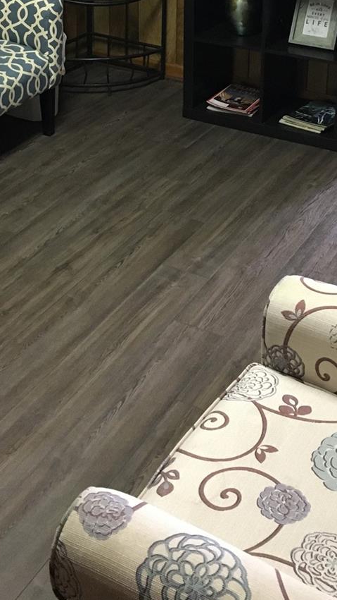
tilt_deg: -19.3
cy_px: 66
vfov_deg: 34.6
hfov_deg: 21.1
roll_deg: -0.7
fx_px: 905
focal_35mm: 57
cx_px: 180
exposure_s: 1/15
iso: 200
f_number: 2.2
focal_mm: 4.15
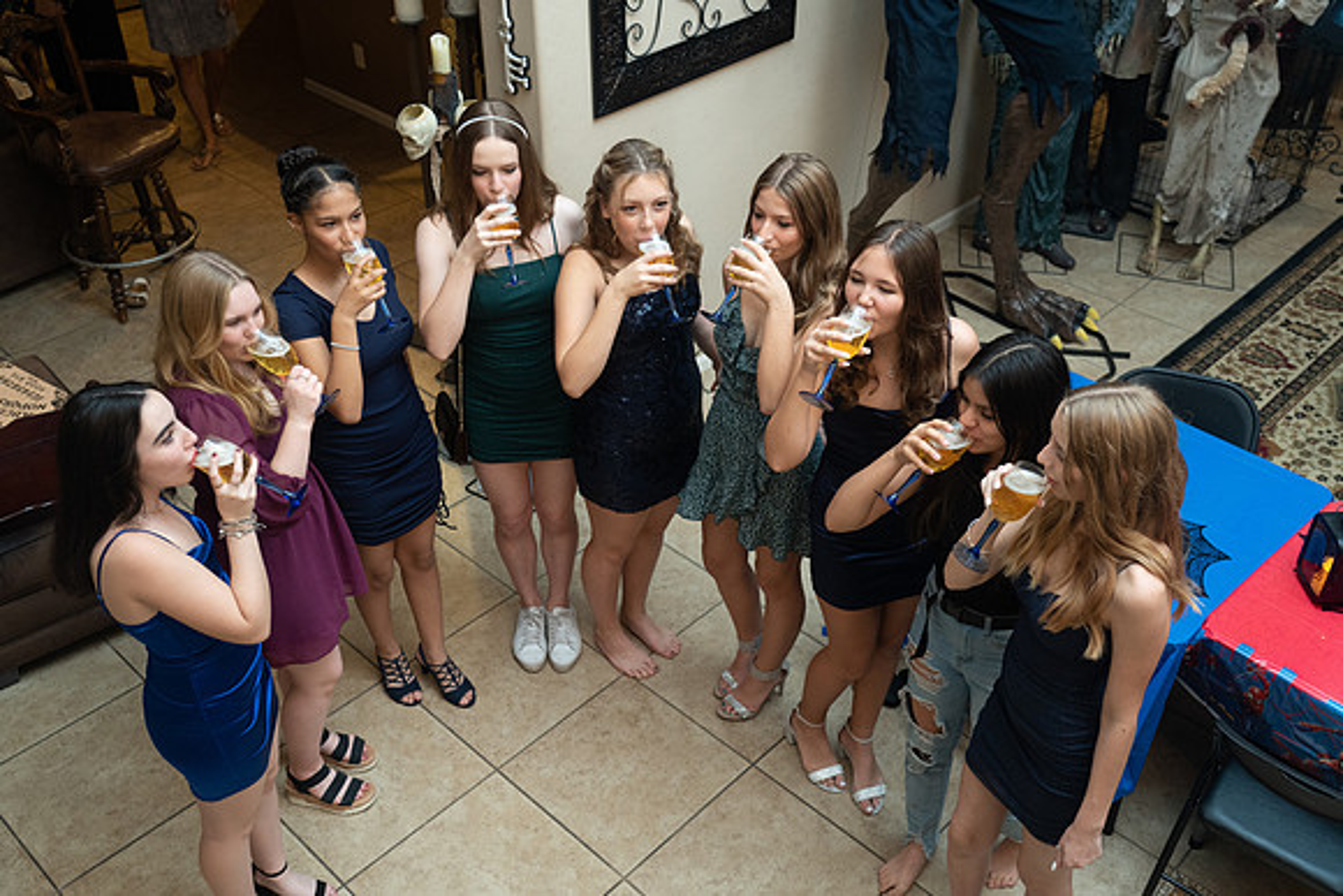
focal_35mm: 34
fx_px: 1269
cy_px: 448
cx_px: 672
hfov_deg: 55.8
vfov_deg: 38.9
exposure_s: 1/50
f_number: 4
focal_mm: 34
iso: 1600
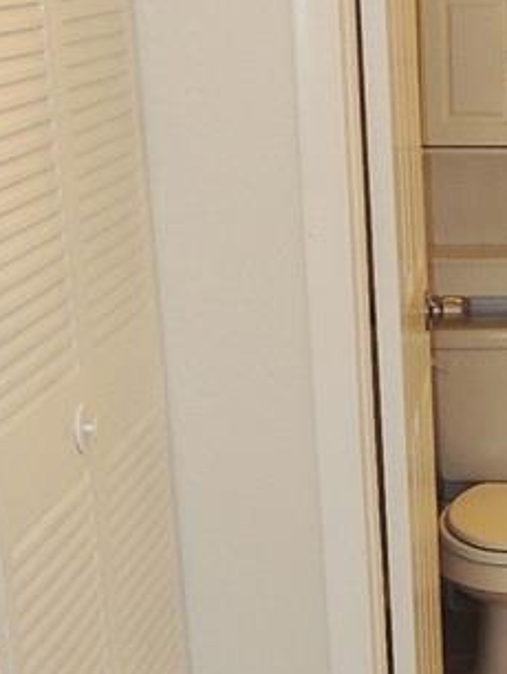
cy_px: 559
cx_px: 560
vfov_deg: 20.6
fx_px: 1833
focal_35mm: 94
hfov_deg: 15.3
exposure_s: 1/40
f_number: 3
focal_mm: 4.3
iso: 220
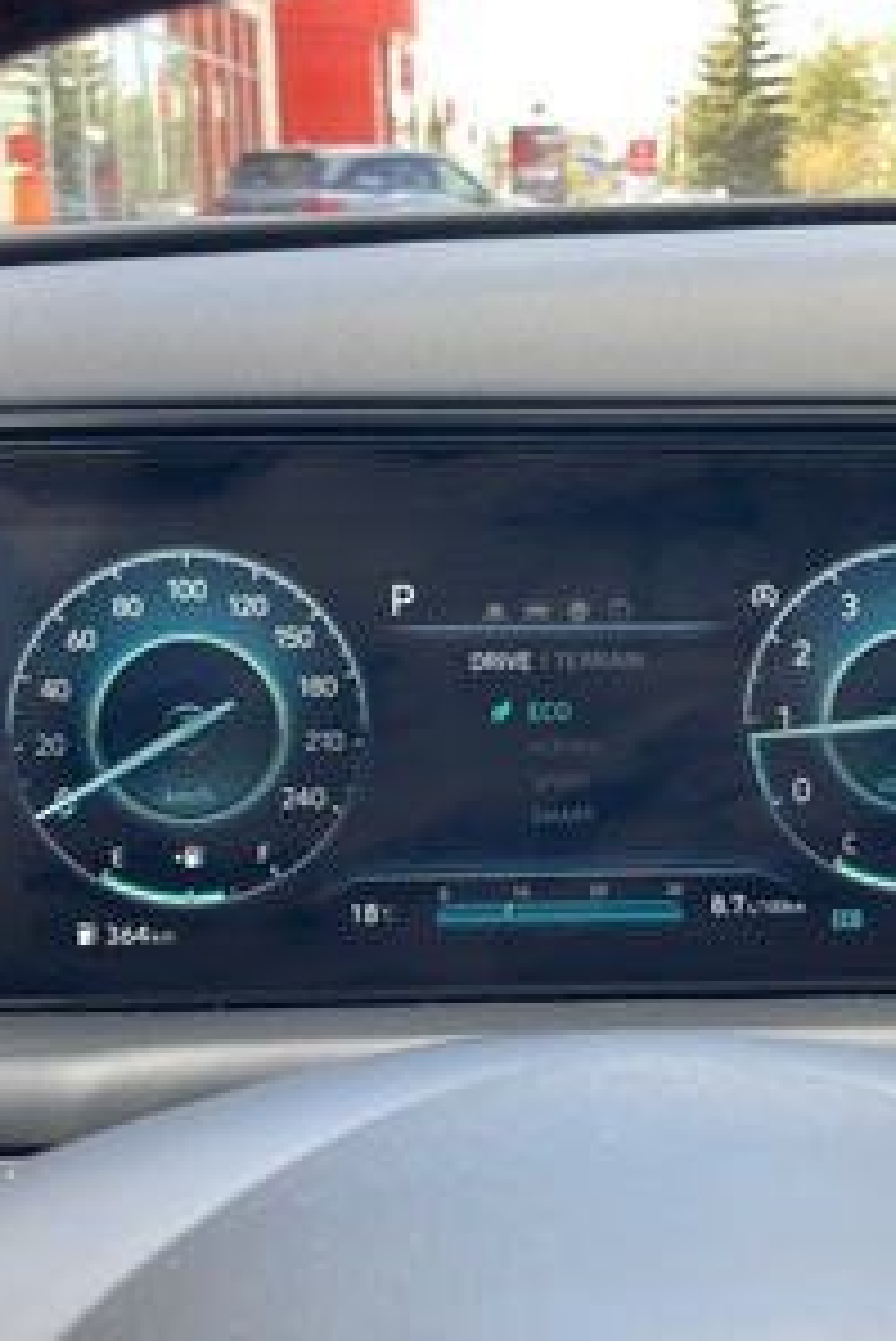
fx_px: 1529
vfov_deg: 47.4
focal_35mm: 41
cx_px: 563
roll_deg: +0.3
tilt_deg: -16.1
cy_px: 682
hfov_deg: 32.5
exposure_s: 1/121
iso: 40
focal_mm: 3.99
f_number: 1.8
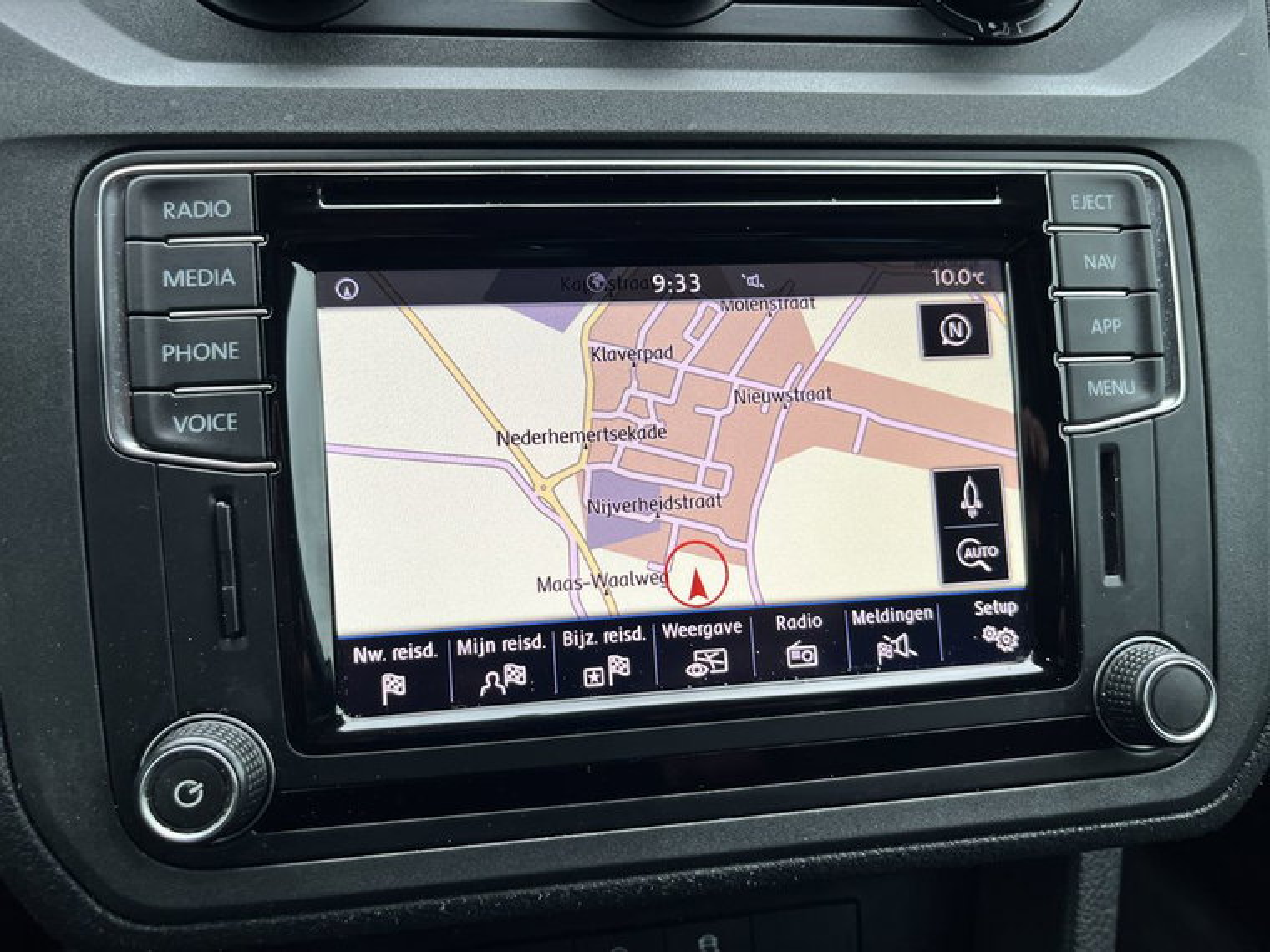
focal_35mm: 26
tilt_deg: -22.9
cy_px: 476
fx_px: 954
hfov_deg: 67.3
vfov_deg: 53.1
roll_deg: -1.9
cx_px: 635
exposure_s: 1/83
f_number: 1.6
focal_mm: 5.1
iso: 50
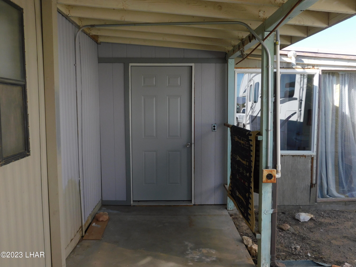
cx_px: 178
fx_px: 309
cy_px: 134
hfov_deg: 60.0
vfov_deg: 46.8
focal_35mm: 30
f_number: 3.2
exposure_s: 1/500
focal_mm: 5.3
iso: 125
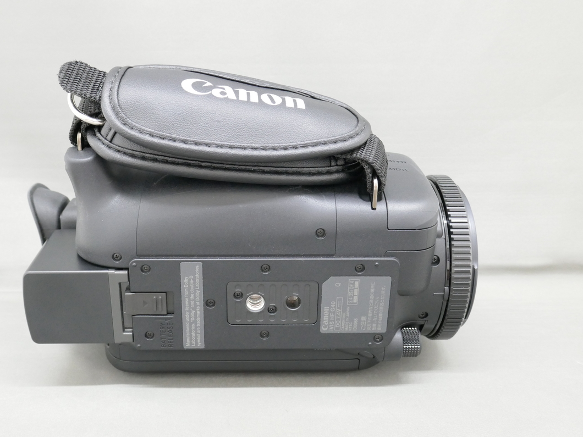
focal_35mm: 37
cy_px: 218
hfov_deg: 50.0
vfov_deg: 38.7
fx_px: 623
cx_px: 258
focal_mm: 12.5
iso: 1600
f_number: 5.6
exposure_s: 1/15
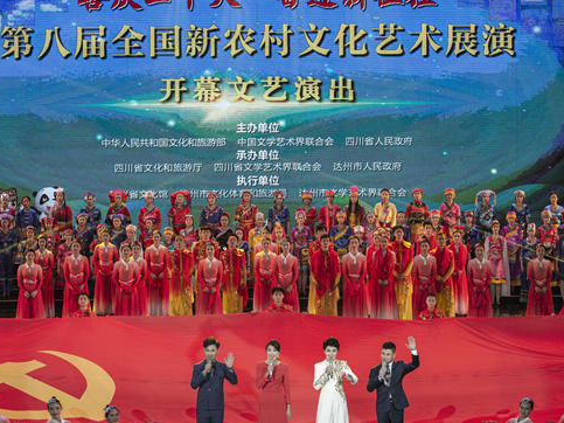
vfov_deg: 11.2
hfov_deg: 14.9
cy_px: 228
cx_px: 276
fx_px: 2150
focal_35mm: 132
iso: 1000
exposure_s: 1/640
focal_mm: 78
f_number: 2.8
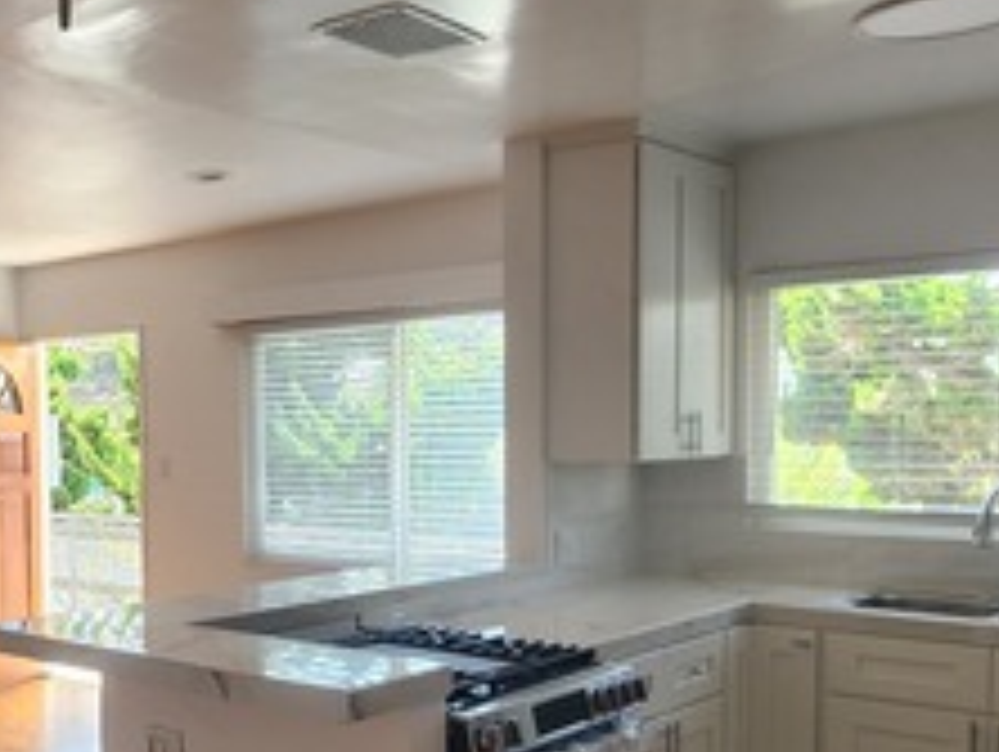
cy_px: 486
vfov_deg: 36.6
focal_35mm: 39
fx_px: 1127
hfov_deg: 43.1
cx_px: 74
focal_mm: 2.2
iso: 100
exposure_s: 1/60
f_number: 2.2
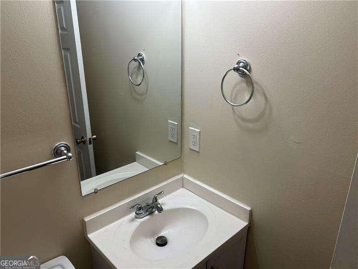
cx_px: 179
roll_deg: +0.9
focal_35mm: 26
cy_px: 134
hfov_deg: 67.3
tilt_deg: -19.4
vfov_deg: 53.1
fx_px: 269
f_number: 1.5
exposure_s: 1/120
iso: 40
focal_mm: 5.7
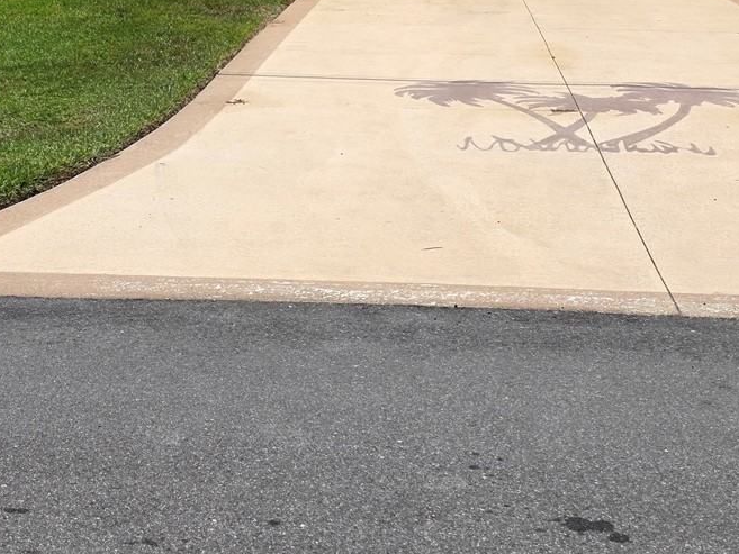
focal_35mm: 56
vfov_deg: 25.4
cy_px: 69
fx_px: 1196
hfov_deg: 34.3
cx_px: 349
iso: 64
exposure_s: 1/7944
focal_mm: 6.3
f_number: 1.7
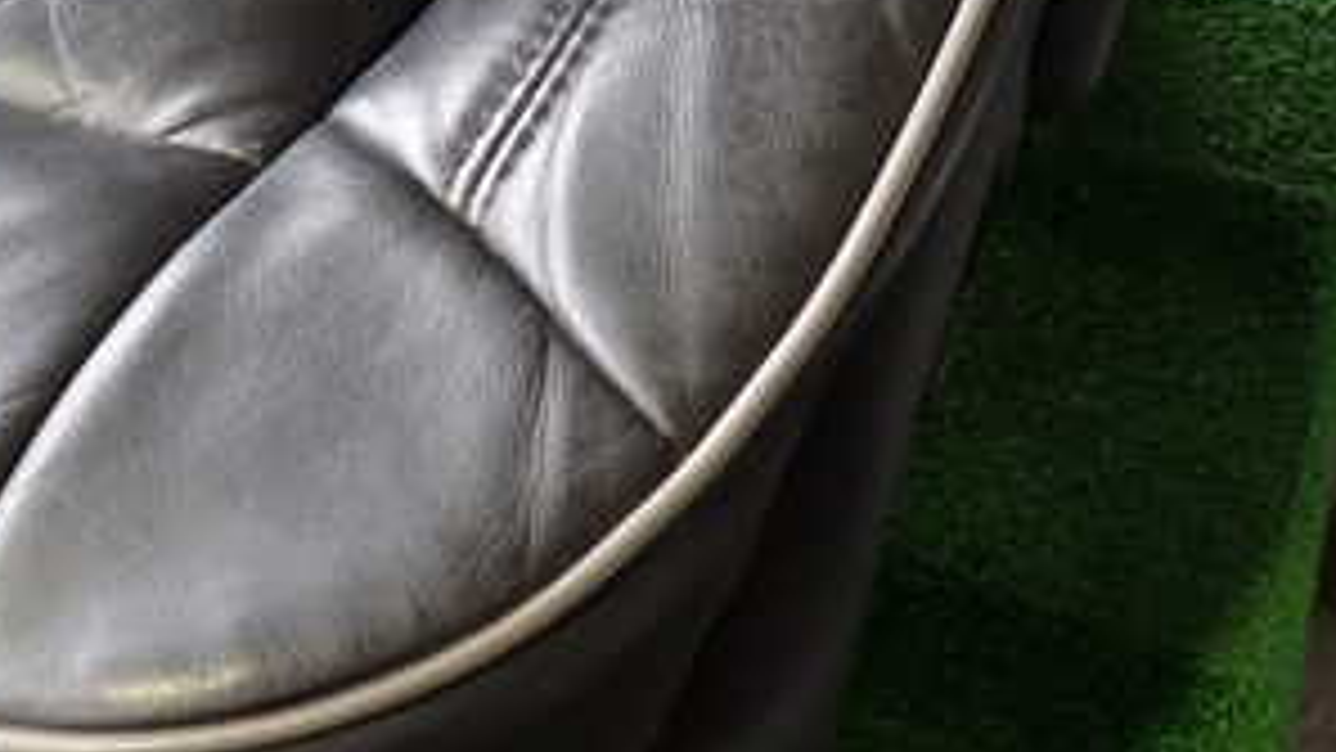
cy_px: 81
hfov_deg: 35.0
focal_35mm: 55
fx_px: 1948
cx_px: 63
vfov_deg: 21.4
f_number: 2
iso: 200
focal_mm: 4.5
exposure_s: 1/40
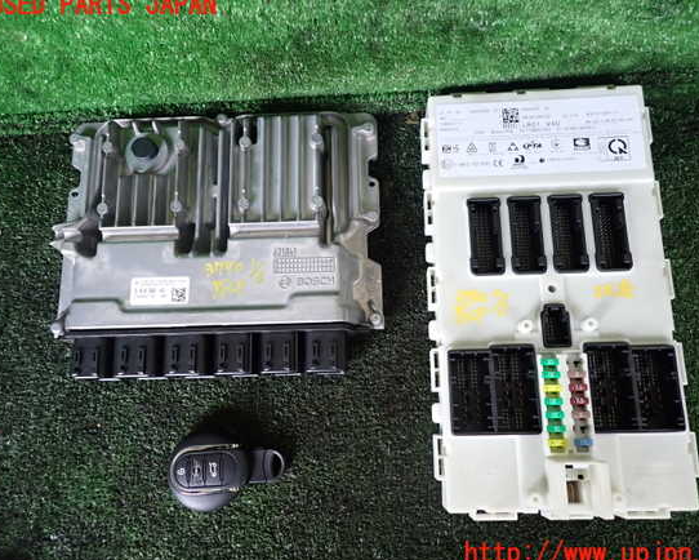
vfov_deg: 53.2
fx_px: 559
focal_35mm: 27
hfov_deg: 64.0
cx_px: 369
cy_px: 280
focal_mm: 4.5
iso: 400
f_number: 2
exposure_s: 1/30
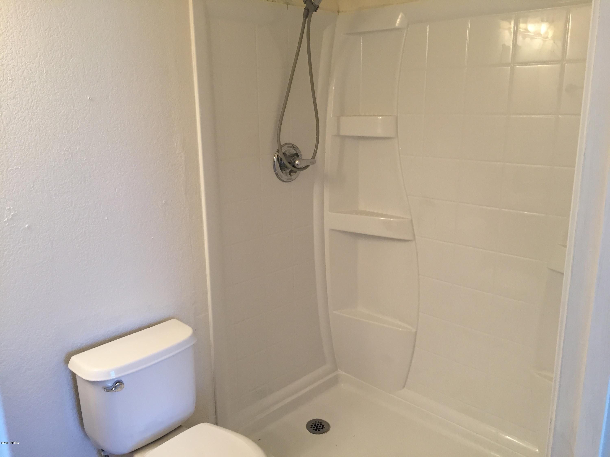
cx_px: 305
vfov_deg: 48.2
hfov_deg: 61.7
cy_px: 228
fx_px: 511
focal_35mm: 29
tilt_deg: -13.6
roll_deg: +0.3
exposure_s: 1/30
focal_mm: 4.15
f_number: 2.2
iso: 40
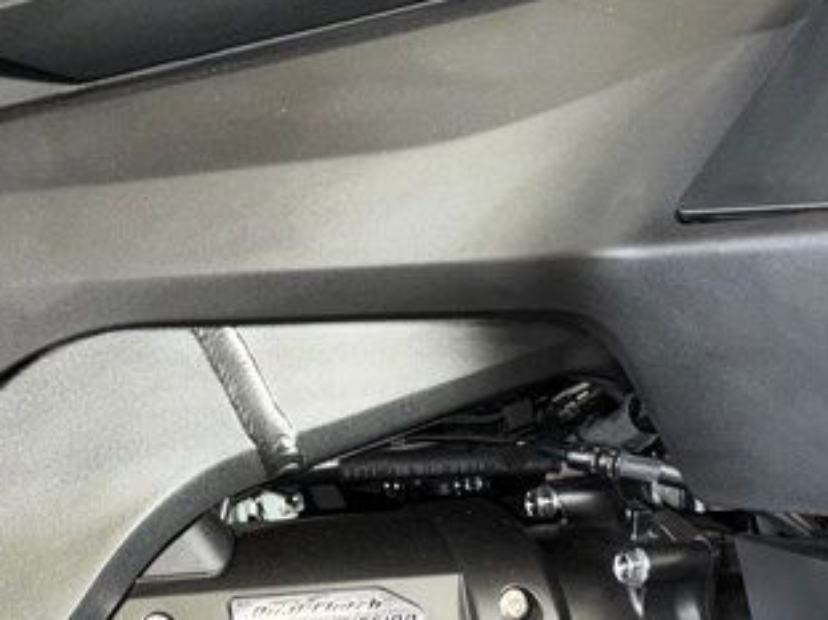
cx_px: 365
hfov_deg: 24.7
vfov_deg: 18.6
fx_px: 1889
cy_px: 410
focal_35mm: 79
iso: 64
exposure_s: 1/20
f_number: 1.78
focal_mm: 6.76
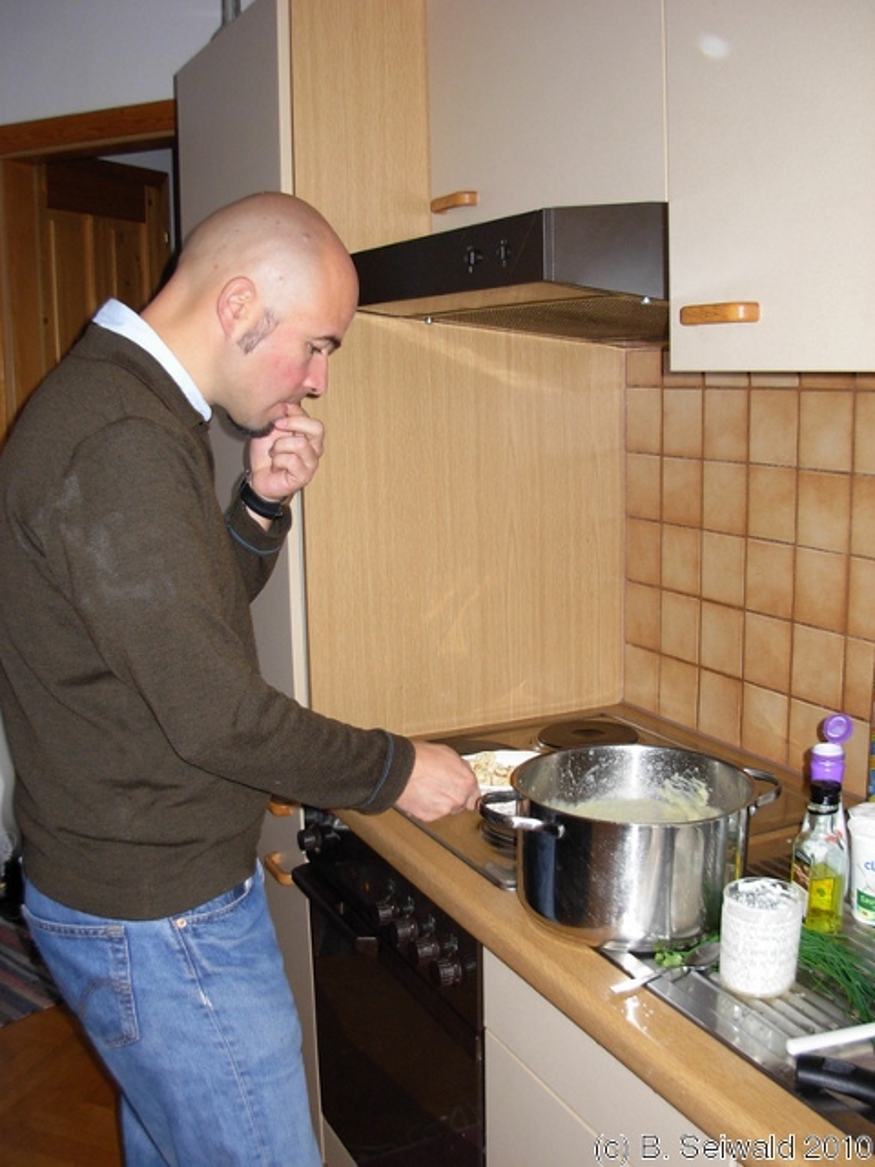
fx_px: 1281
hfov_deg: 37.7
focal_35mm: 38
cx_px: 438
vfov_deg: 49.0
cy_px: 584
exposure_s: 1/50.7
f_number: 2.9
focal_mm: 6.3
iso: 125
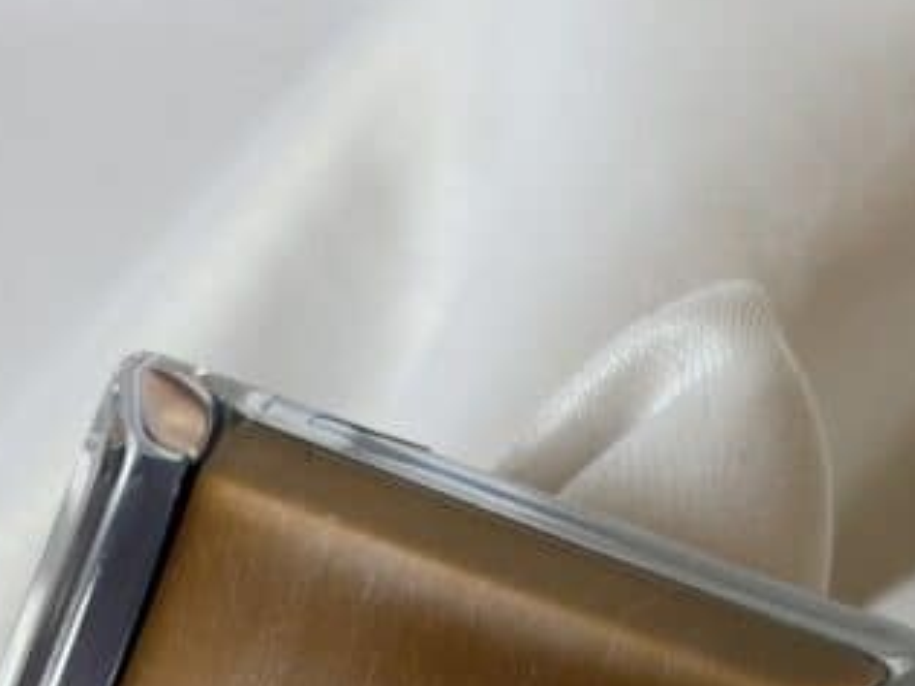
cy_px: 1093
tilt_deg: -40.5
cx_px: 328
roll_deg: +2.2
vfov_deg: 8.5
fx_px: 4465
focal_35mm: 169
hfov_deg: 11.7
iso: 25
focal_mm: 5.96
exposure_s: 1/147
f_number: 1.6
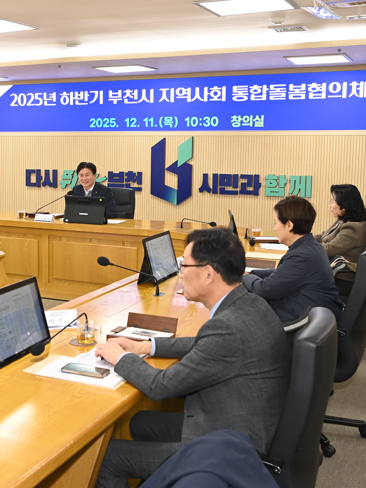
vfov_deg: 38.2
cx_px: 61
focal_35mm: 50
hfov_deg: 28.3
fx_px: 705
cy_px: 247
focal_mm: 34
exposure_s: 1/125
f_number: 6.3
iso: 2500
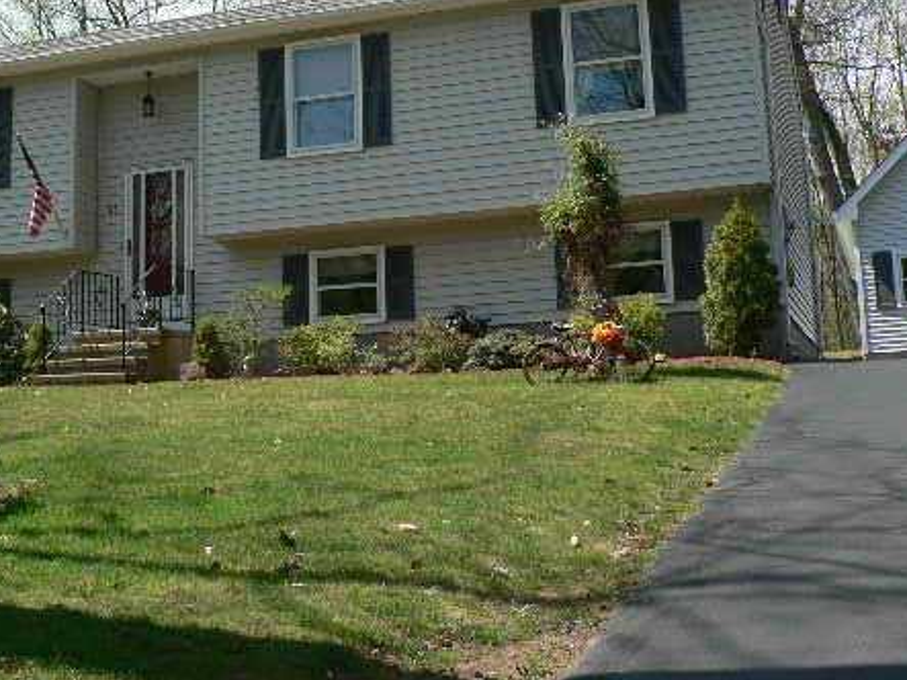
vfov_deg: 27.7
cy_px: 193
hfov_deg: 36.6
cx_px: 344
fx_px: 1362
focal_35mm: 52
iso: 80
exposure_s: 1/400
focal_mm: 6
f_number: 4
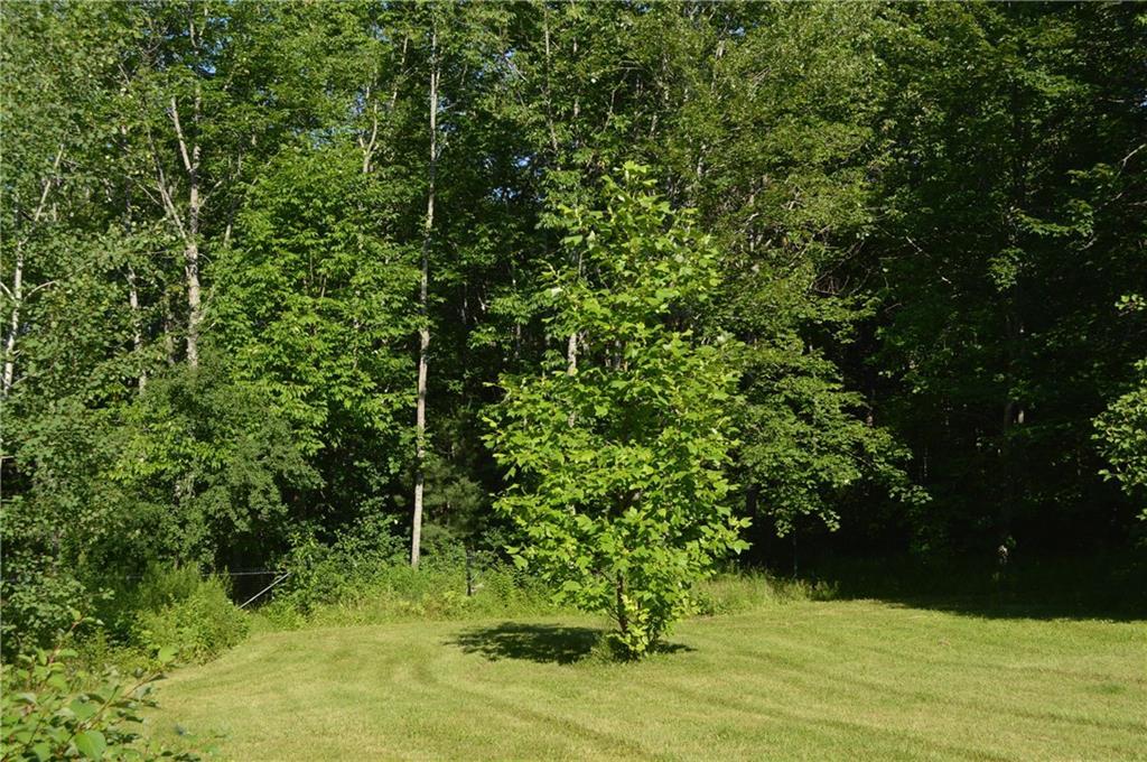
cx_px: 574
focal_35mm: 42
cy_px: 381
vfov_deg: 31.8
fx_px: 1336
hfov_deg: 46.5
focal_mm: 28
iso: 100
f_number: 7.1
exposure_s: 1/200
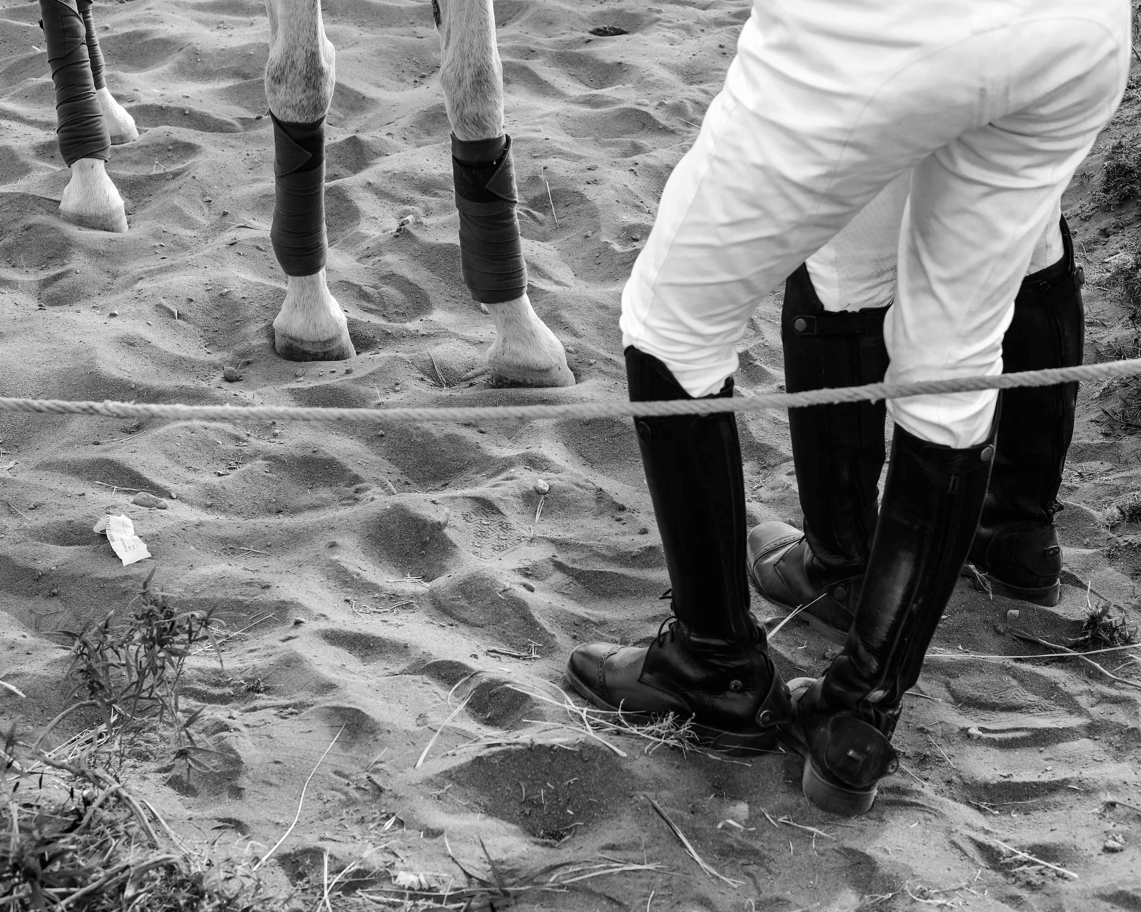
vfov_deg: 25.4
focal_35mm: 60
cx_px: 572
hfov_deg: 31.5
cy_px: 455
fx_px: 2026
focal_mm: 35
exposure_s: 1/200
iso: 200
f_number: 5.6
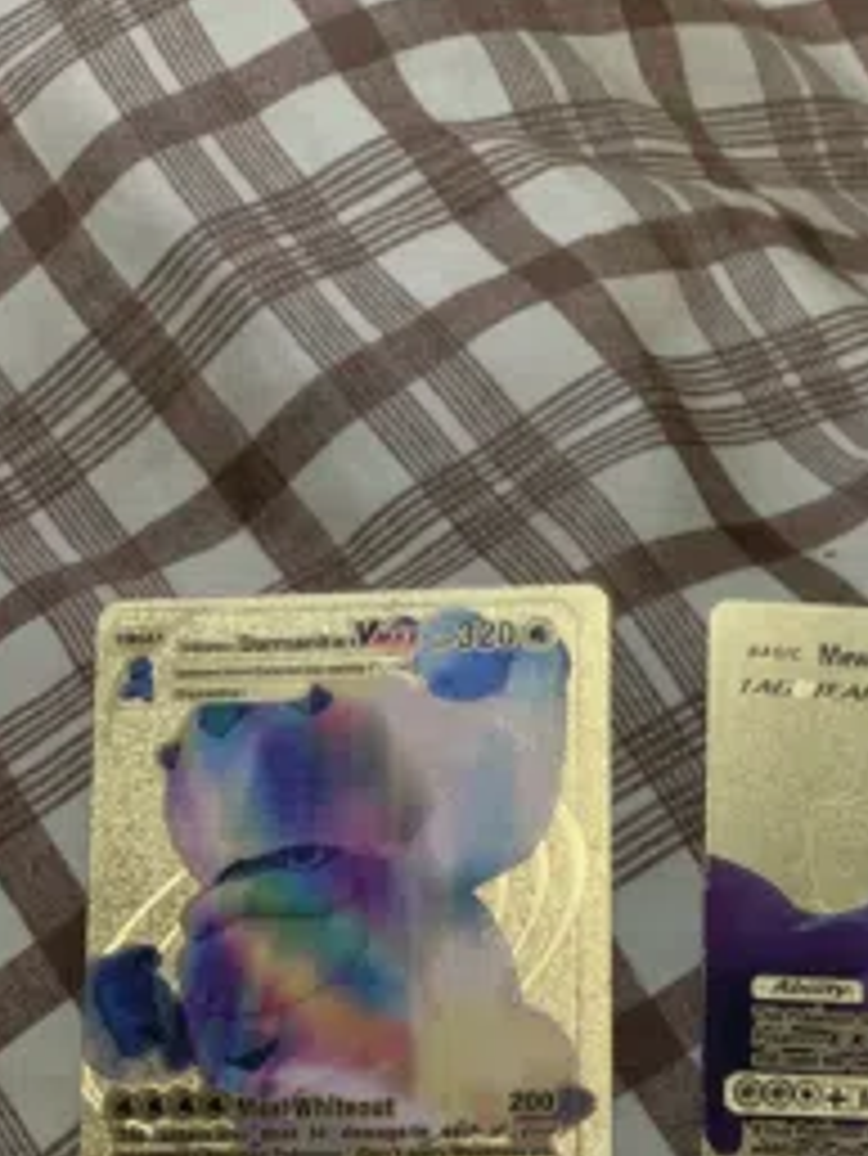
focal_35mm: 81
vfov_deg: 24.0
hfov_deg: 18.1
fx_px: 2706
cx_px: 648
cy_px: 805
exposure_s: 1/50
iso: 320
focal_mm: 6
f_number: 2.4
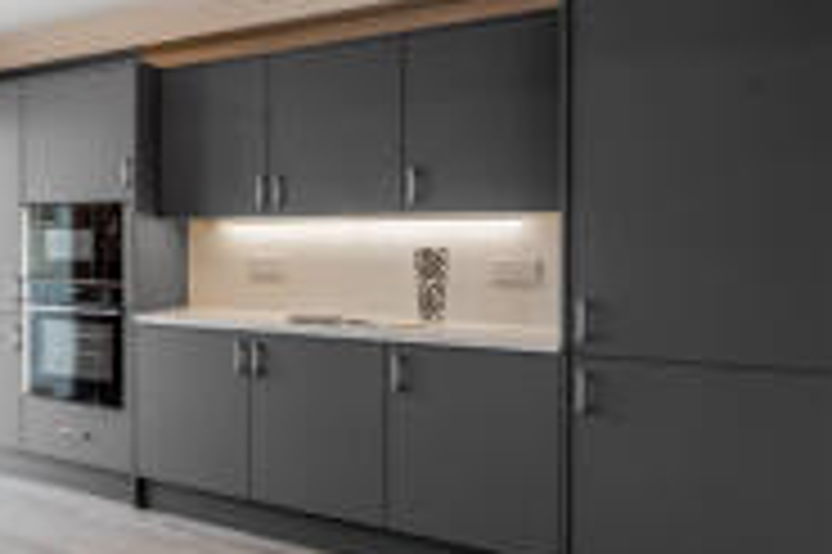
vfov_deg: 36.8
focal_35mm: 36
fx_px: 831
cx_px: -171
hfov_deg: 38.7
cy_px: 241
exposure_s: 1/30
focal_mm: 14
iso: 100
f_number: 9
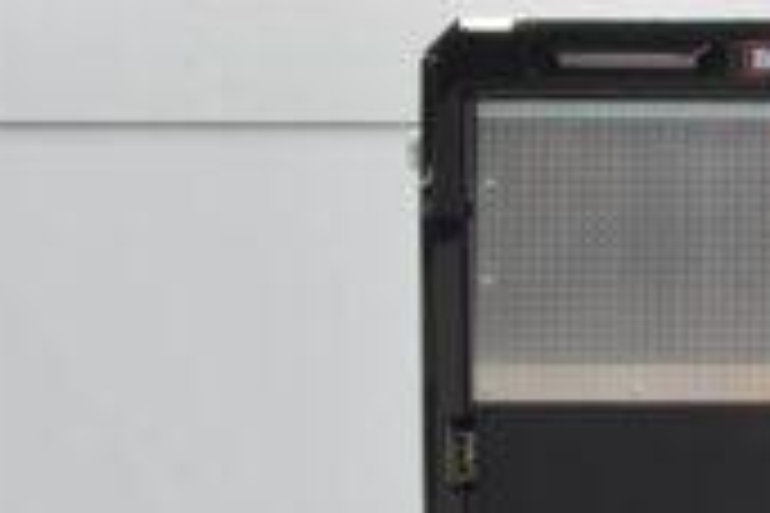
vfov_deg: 9.4
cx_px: 1175
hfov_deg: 13.6
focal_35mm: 142
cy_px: 749
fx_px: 3032
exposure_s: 1/13
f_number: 18
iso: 800
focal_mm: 27
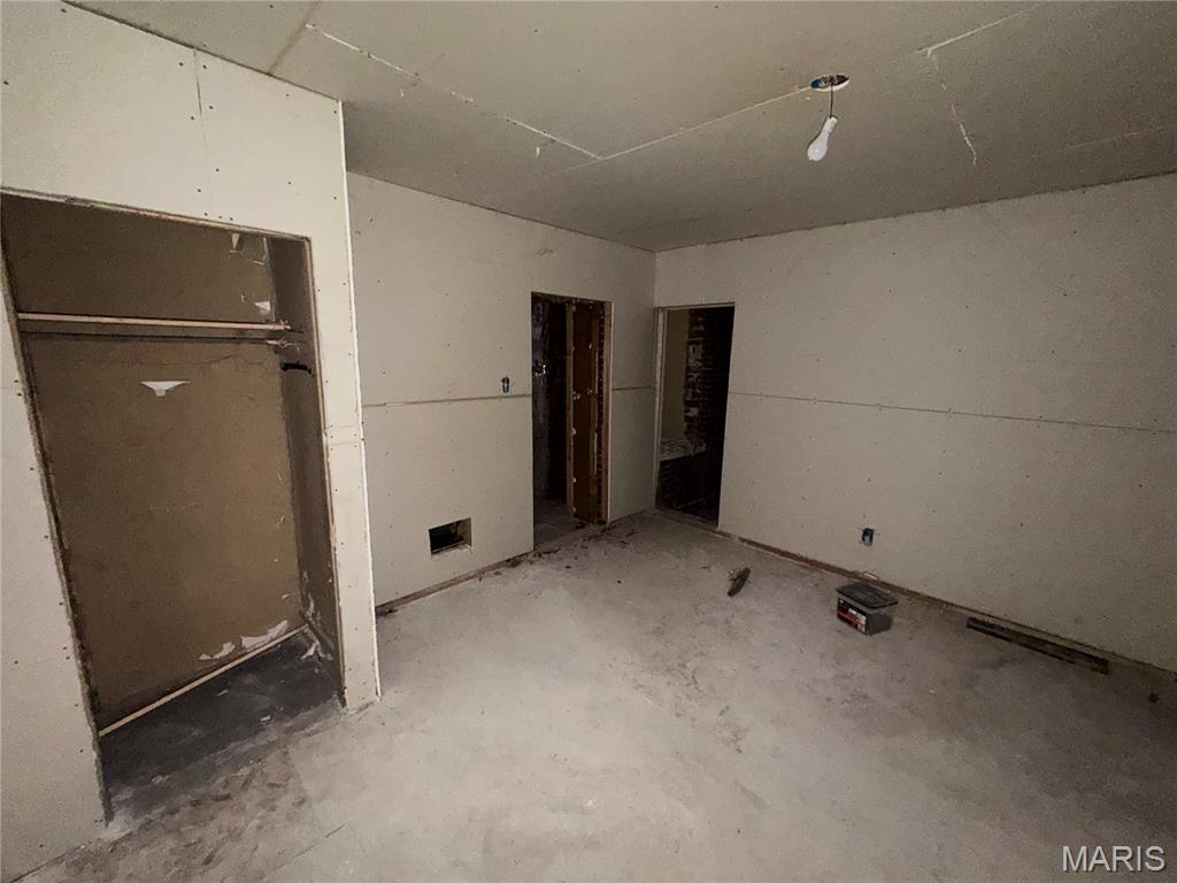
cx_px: 588
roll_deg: -0.3
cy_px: 442
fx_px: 476
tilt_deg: -11.1
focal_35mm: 14
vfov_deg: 85.7
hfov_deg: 102.1
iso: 640
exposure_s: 1/32
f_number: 2.2
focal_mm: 2.22
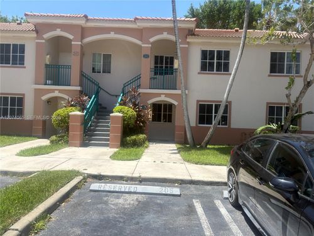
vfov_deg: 53.1
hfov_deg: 67.3
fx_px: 236
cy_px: 118
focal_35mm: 26
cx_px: 157
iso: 50
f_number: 1.6
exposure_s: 1/2364
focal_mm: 5.96
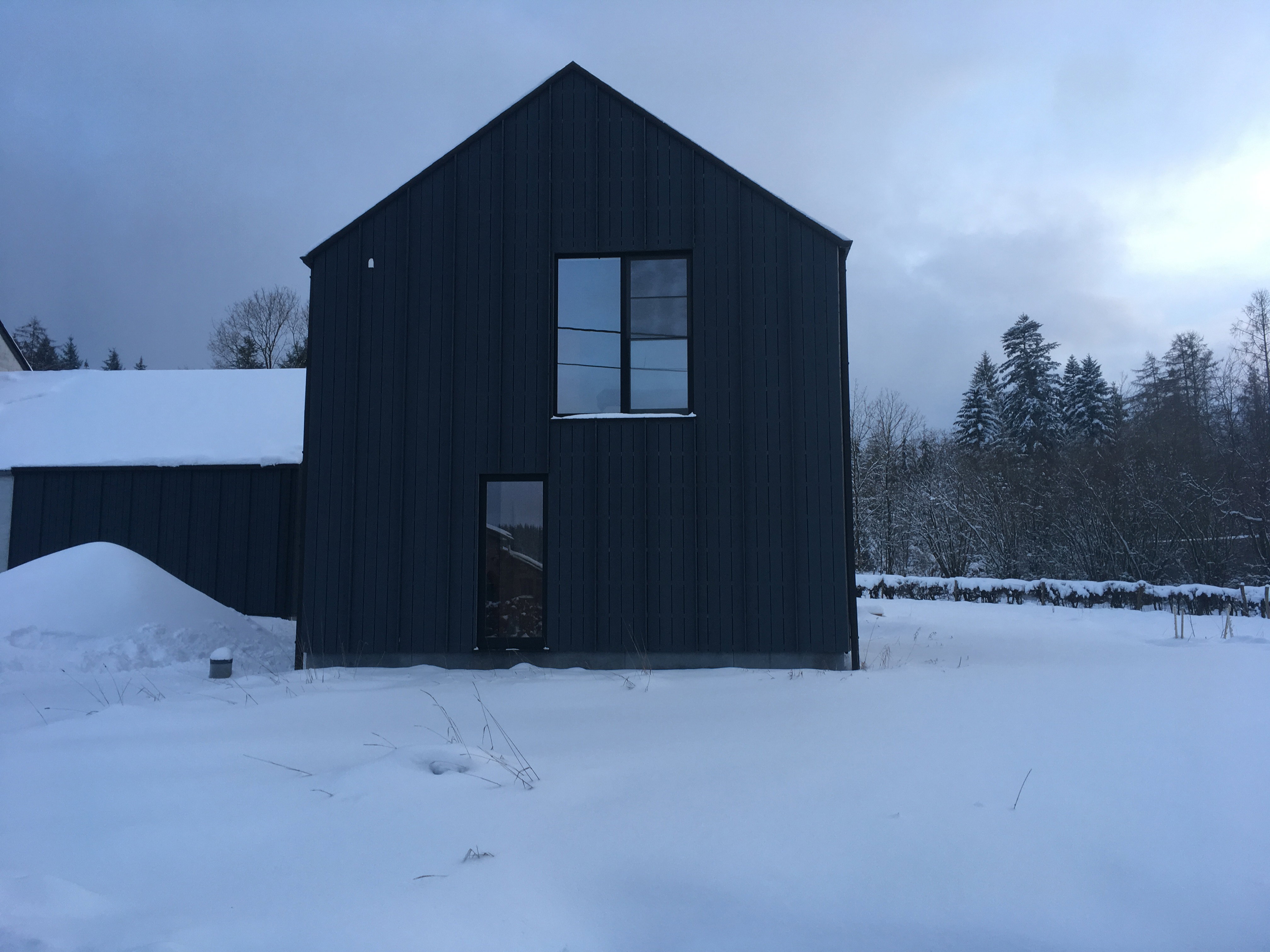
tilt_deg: +4.9
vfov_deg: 48.2
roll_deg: -0.5
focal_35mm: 29
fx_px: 1064
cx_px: 635
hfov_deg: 61.7
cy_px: 476
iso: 25
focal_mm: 4.15
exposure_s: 1/100
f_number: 2.2
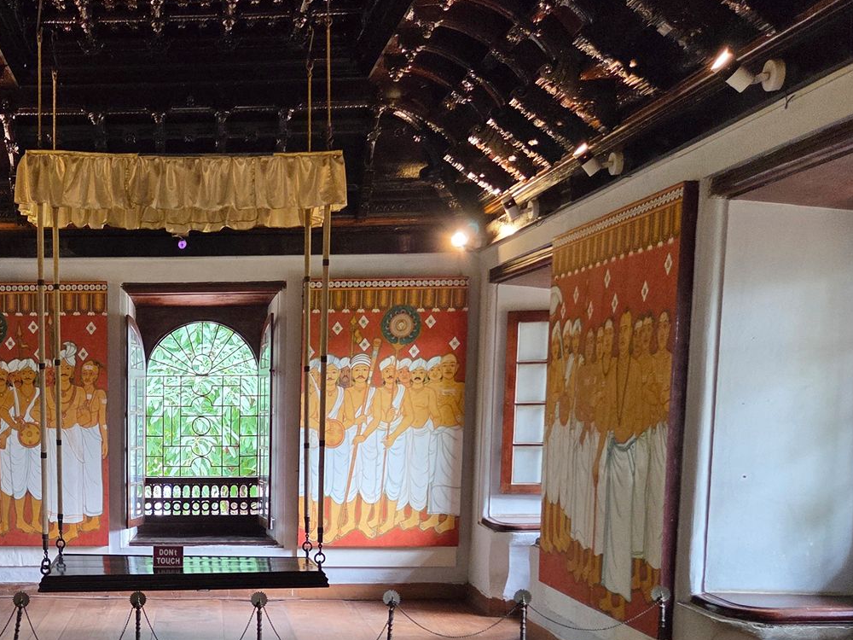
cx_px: 131
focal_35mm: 46
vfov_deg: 30.5
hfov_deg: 39.1
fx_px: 1134
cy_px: 539
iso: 250
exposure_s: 1/100
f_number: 1.8
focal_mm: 5.4
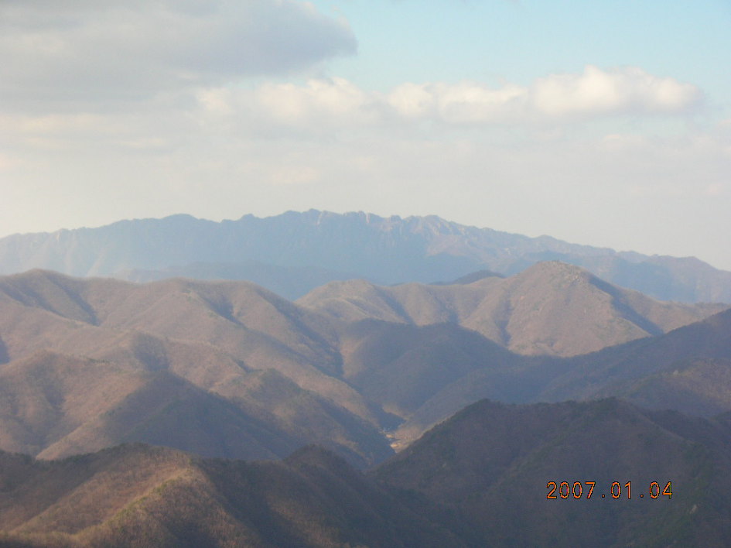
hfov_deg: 18.7
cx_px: 366
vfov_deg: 14.1
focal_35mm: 105
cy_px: 274
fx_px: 2216
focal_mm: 17.4
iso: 50
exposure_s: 1/146
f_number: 5.4
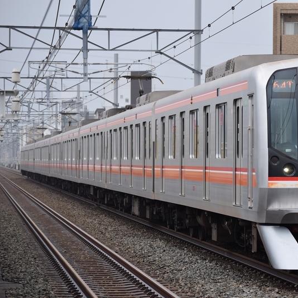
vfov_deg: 8.9
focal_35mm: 196
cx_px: 223
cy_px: 150
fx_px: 1909
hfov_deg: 8.9
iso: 200
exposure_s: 1/500
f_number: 5
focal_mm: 102
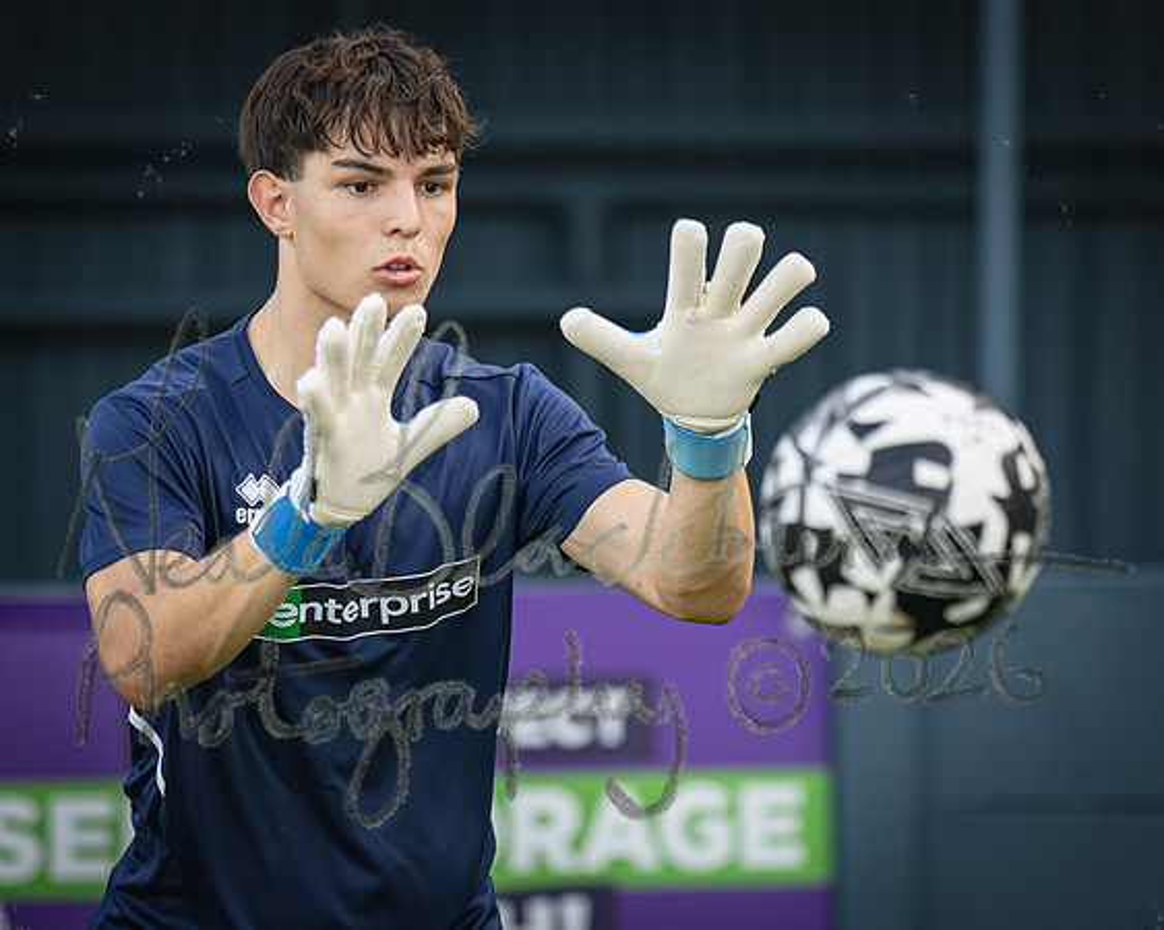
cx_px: 536
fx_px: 9452
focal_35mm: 274
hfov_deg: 7.0
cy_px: 534
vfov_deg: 5.6
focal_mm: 135
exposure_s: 1/2000
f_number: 1.8
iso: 400
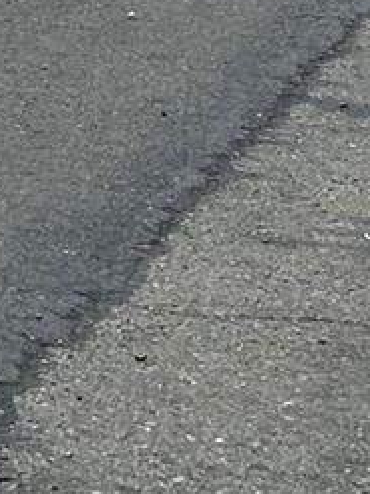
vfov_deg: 9.4
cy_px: -731
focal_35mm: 186
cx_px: -760
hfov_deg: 7.1
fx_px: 2651
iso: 25
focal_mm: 2.69
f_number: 1.9
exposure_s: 1/1684
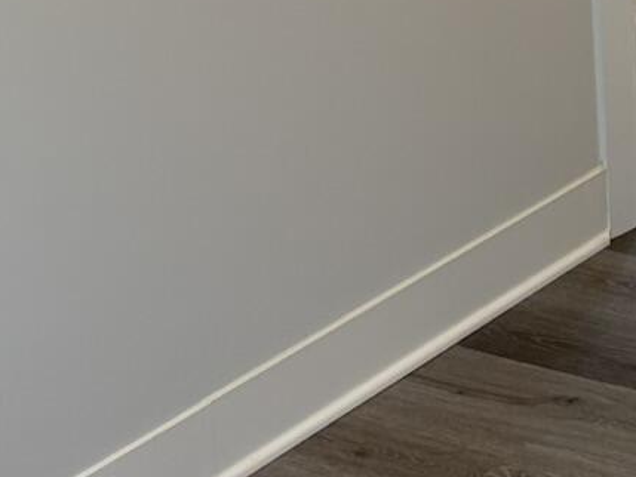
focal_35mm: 124
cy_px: -163
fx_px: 2279
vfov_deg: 11.6
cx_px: 1207
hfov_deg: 13.8
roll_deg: -1.7
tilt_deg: -12.7
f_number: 1.6
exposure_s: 1/60
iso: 64
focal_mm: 5.96
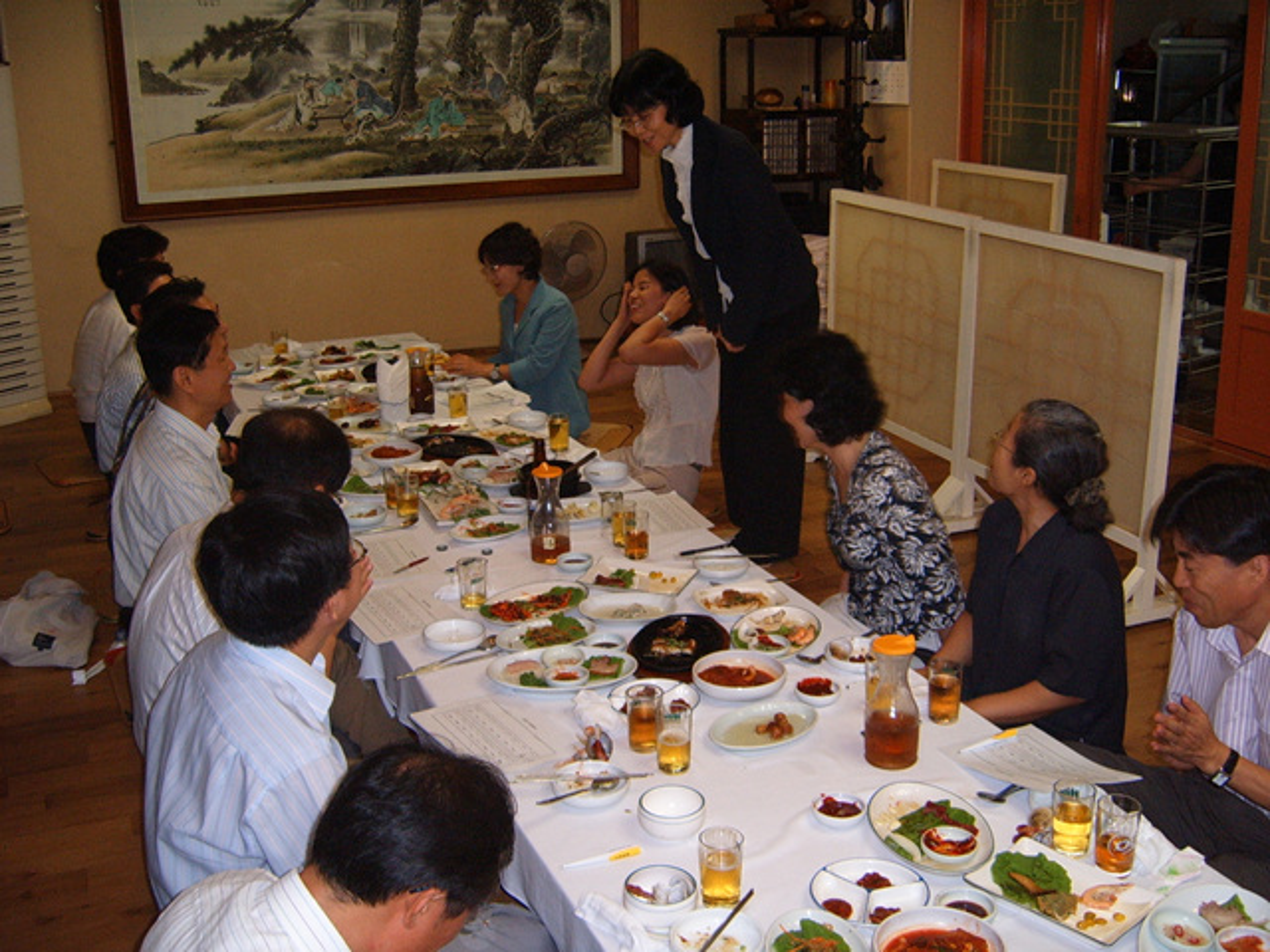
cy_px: 476
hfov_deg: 50.1
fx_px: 1357
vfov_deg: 38.7
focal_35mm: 37
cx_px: 635
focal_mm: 6.2
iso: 141
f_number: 2.9
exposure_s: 1/30
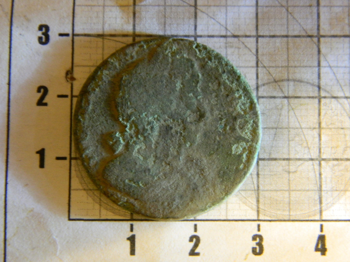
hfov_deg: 23.3
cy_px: 131
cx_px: 175
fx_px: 849
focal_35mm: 84
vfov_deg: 17.6
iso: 400
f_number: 4.2
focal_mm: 15.1
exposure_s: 1/2.5
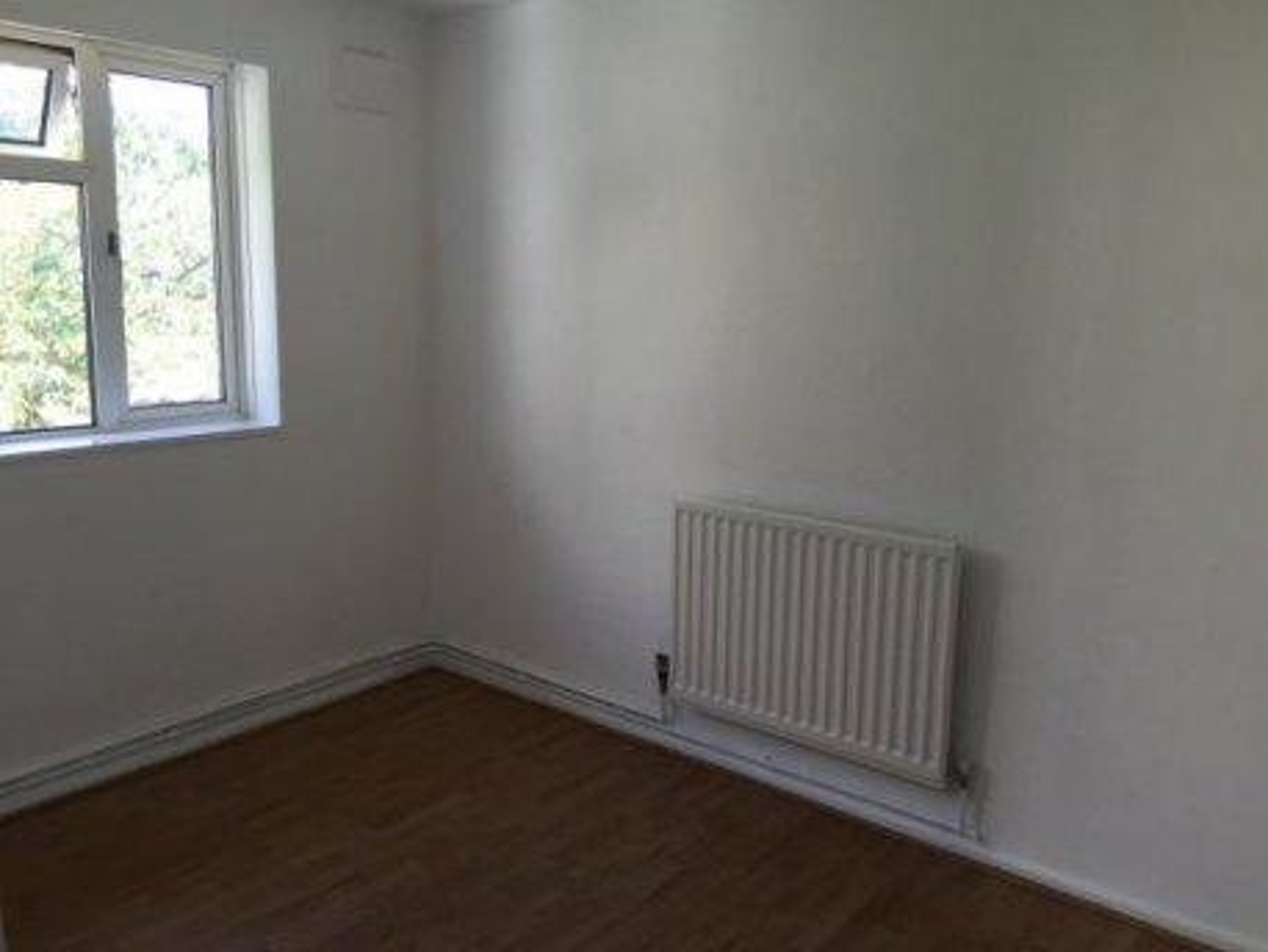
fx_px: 1063
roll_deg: -2.2
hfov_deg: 61.6
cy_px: 476
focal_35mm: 29
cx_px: 634
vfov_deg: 48.3
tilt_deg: -11.4
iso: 50
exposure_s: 1/100
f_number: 2.2
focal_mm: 4.15
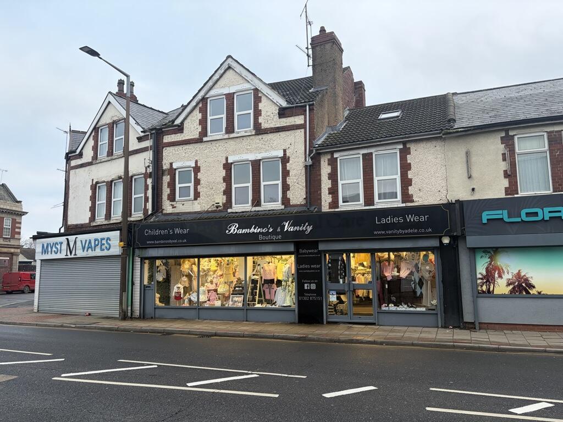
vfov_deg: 53.1
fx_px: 423
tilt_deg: +7.4
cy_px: 211
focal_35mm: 26
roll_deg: +1.1
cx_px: 282
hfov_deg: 67.3
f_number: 1.6
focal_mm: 5.96
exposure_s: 1/121
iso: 100
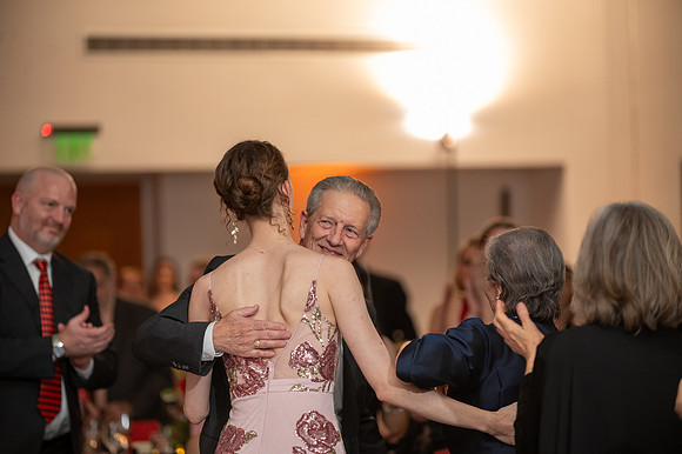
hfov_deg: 14.7
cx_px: 341
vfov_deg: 9.8
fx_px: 2651
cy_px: 227
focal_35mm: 140
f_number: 2.8
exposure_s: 1/200
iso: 1600
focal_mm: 140
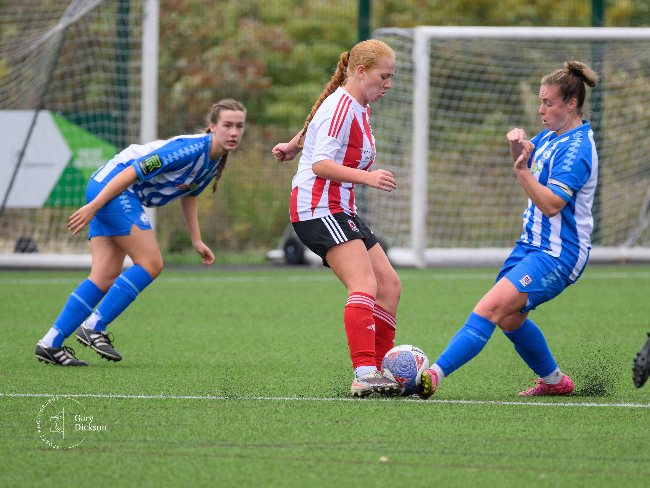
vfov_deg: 2.4
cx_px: 315
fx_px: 11433
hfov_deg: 3.3
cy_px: 283
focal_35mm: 609
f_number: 5.6
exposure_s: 1/1250
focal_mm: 400
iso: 1250
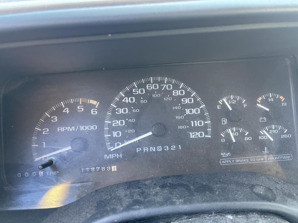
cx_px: 149
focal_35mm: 25
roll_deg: -1.0
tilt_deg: -24.0
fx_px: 215
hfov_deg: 69.4
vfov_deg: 54.9
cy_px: 112
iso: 250
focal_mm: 5.1
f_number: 1.6
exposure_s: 1/60
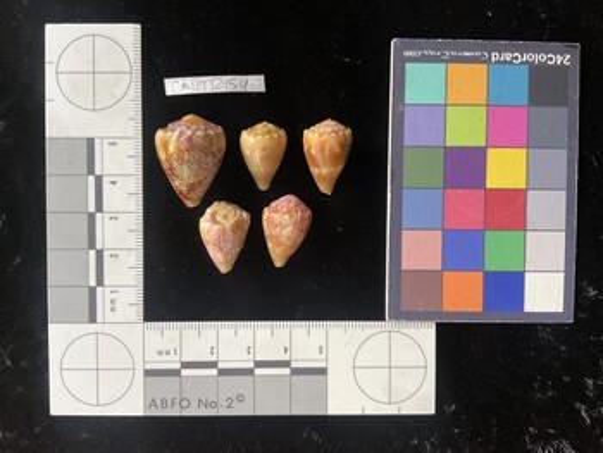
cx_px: 302
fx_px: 506
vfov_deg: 48.3
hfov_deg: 61.6
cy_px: 226
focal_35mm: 29
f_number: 1.8
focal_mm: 3
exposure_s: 1/60
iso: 100
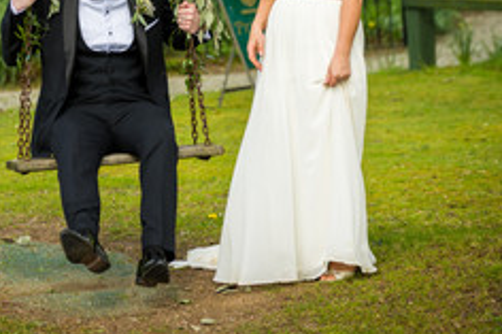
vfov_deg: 7.7
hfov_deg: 11.6
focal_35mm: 177
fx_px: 2466
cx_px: 125
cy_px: 97
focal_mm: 95
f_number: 2.8
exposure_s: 1/800
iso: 160
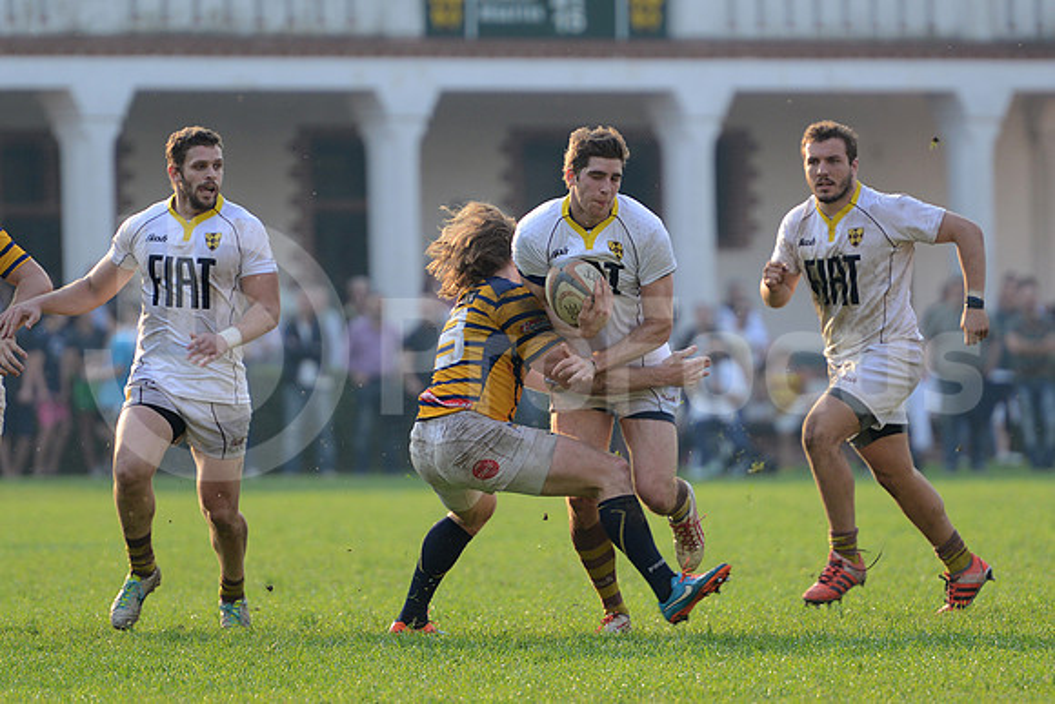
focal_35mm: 270
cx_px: 528
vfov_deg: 5.1
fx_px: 7914
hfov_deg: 7.6
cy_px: 352
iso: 500
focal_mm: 270
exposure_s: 1/640
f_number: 4
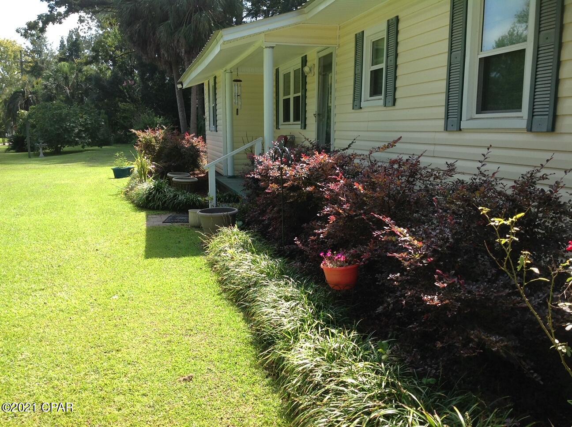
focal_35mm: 35
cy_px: 214
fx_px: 577
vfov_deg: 40.6
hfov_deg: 52.7
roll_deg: -0.7
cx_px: 286
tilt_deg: -10.2
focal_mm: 4.28
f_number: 2.4
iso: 50
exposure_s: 1/593
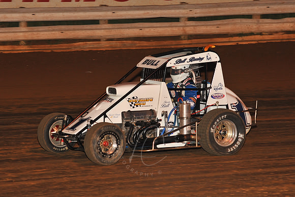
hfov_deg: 14.2
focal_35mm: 145
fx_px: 1188
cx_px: 148
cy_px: 98
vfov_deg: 9.5
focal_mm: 145
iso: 1000
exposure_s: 1/320
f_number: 6.3
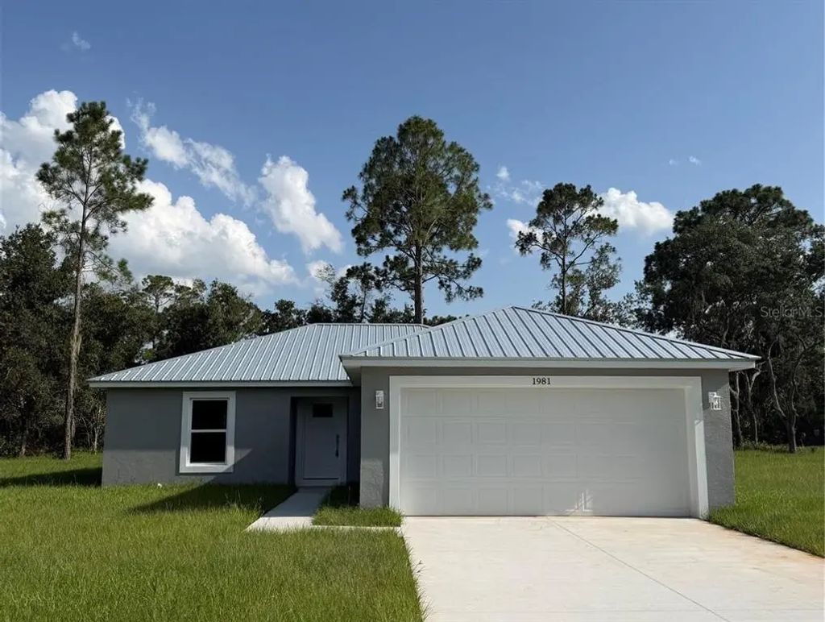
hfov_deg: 71.5
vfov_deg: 57.0
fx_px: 573
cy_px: 311
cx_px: 412
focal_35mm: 24
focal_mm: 6.76
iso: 80
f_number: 1.78
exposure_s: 1/7353
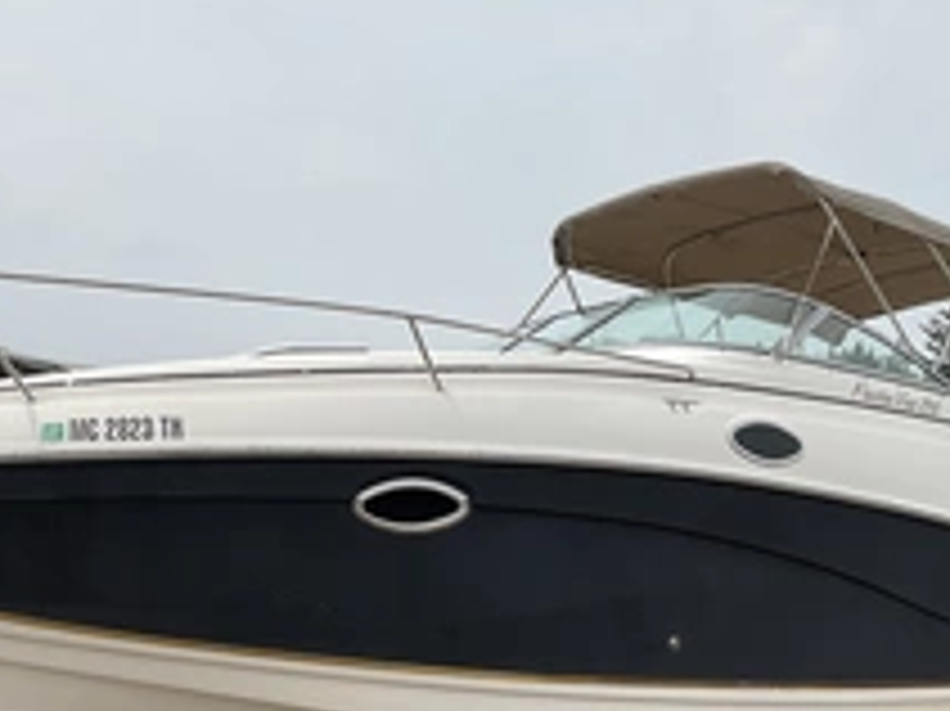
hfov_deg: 34.9
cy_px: 468
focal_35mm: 55
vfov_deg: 26.4
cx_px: 446
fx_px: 1509
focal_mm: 3
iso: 25
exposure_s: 1/3788
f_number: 1.8
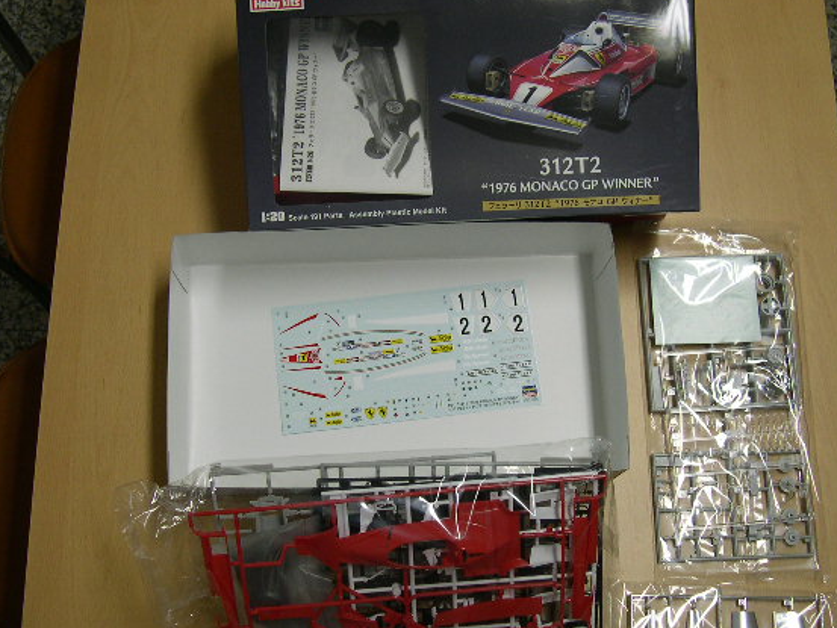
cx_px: 419
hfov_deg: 42.9
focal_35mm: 44
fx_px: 1064
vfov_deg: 32.8
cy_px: 354
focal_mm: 8
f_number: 2.8
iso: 100
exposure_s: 1/19.4
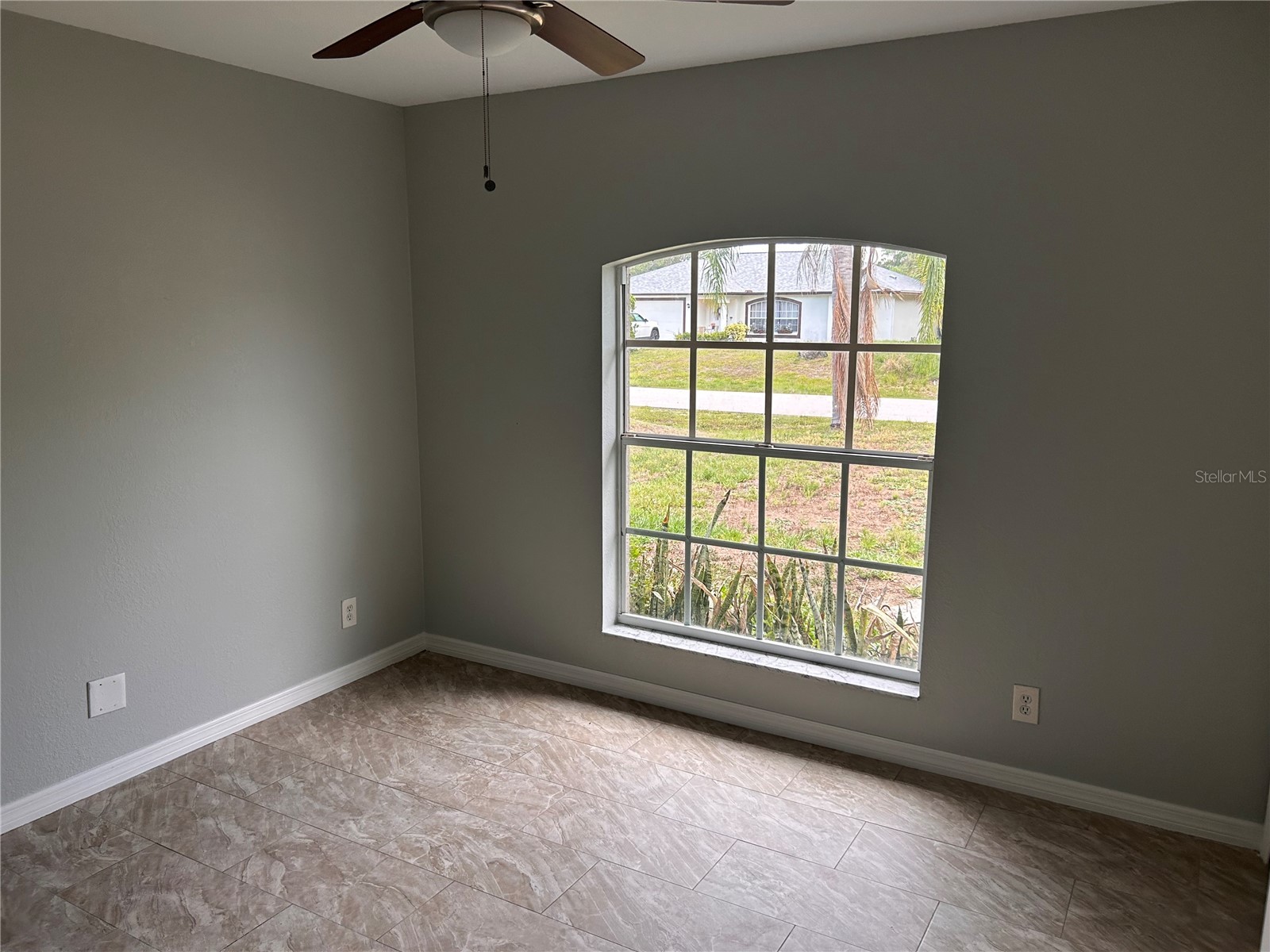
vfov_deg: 53.1
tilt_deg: -9.8
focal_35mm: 26
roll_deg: +0.1
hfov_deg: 67.3
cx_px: 635
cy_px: 476
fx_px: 954
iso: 100
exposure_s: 1/120
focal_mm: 5.7
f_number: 1.5
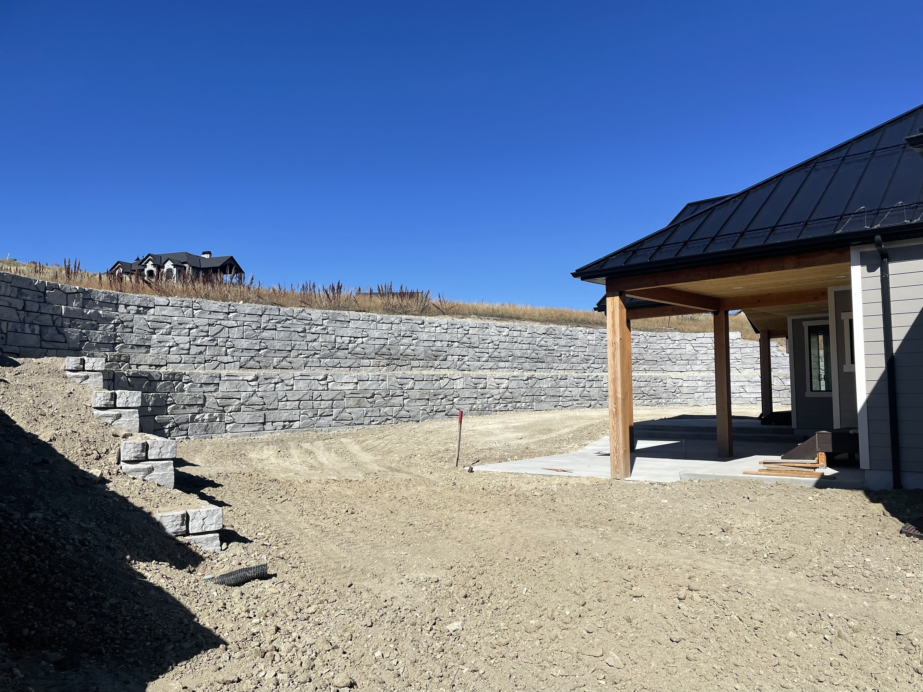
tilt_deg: +2.8
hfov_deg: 67.3
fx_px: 693
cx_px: 462
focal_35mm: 26
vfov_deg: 53.1
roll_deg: +0.6
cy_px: 346
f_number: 1.6
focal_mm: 4.2
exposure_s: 1/5556
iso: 32
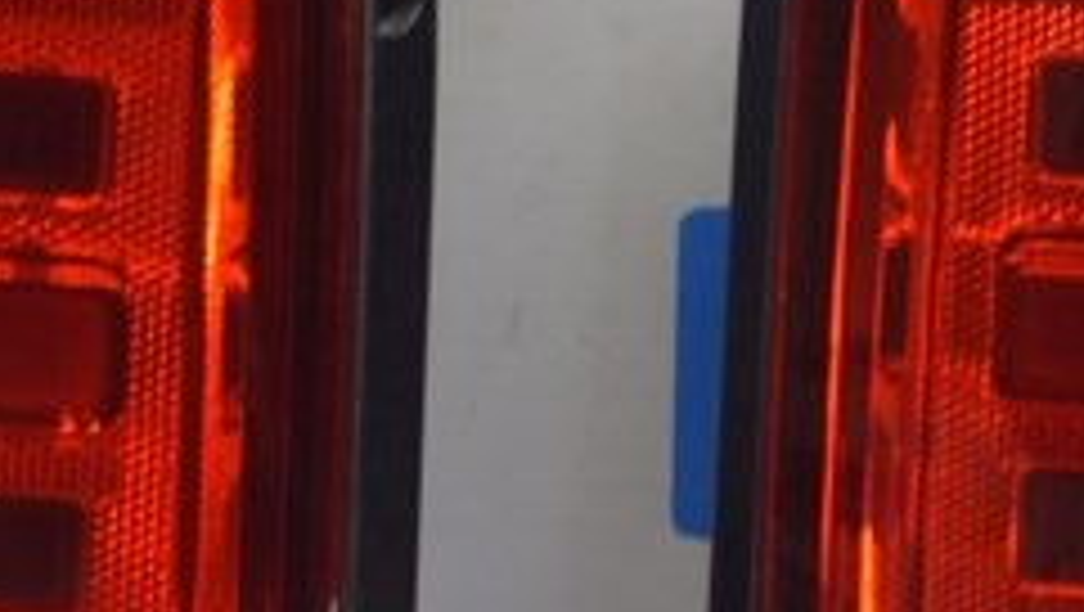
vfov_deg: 6.1
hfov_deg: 10.8
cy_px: 133
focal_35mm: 200
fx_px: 5753
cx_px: 549
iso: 400
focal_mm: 30
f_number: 5.6
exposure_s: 1/20
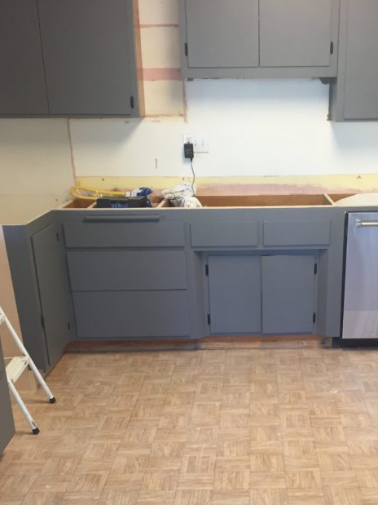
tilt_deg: -23.5
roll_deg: +0.9
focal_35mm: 48
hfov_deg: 30.0
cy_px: 414
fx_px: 699
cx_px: 256
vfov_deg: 38.0
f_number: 2.2
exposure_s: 1/30
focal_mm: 4.15
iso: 64
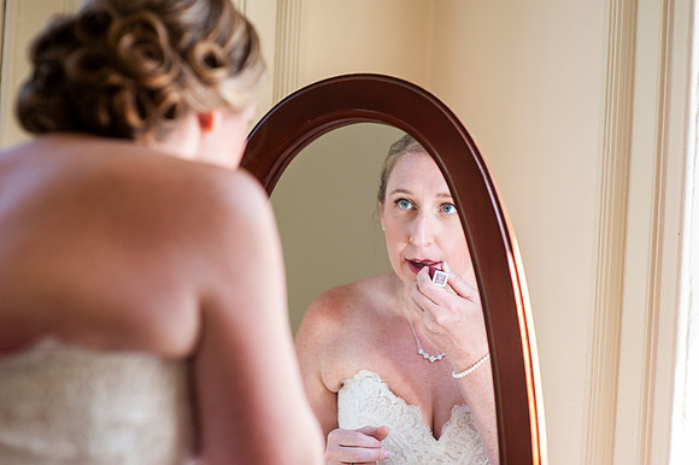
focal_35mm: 85
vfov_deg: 16.1
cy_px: 232
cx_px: 350
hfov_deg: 23.9
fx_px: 1649
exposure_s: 1/800
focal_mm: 85
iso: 640
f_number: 2.8
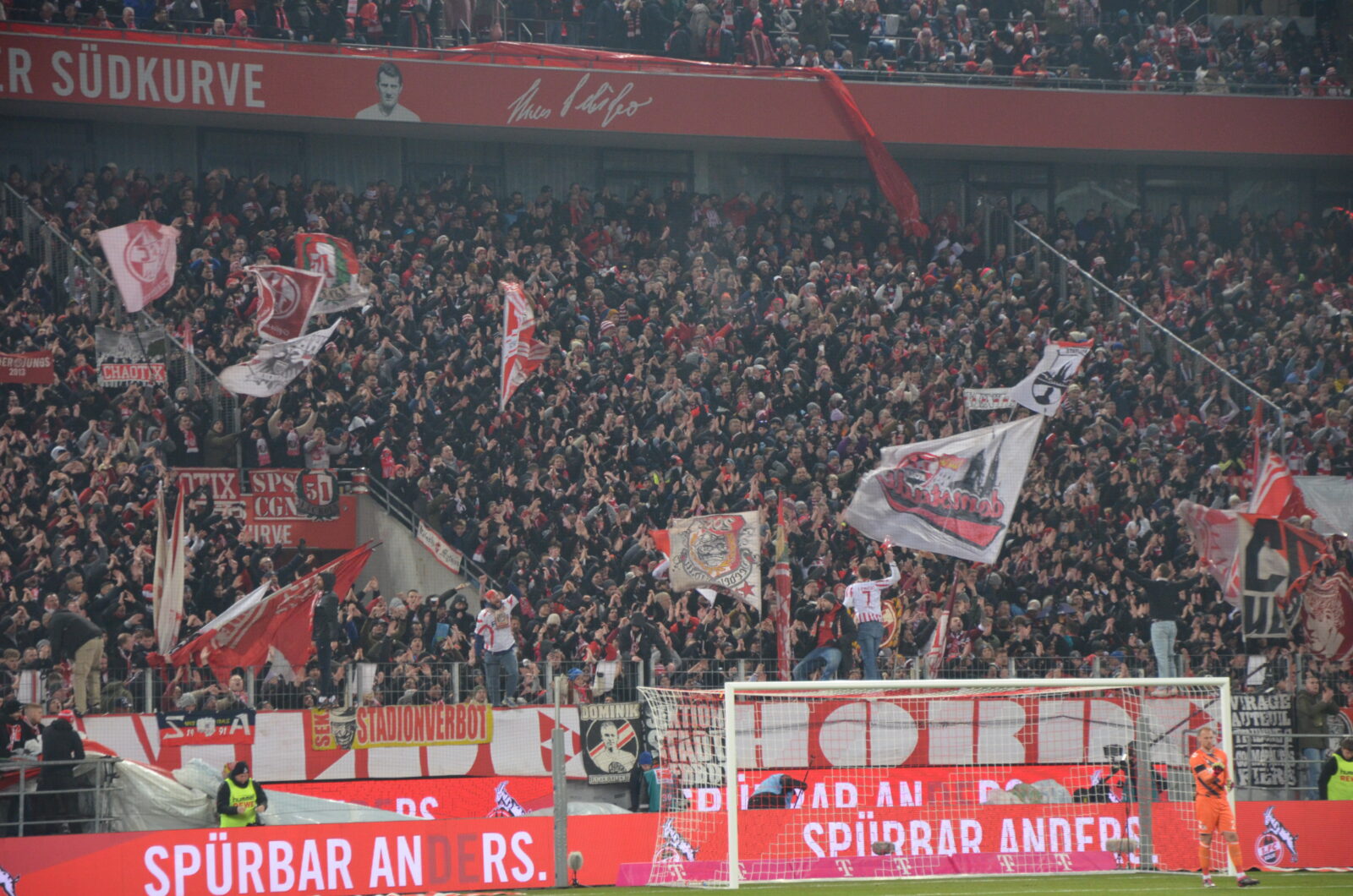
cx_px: 676
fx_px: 5908
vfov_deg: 8.7
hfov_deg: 13.1
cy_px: 448
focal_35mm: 158
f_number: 5.6
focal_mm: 105
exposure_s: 1/125
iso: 1250
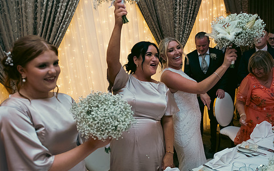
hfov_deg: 66.4
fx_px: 209
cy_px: 96
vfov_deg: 44.5
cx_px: 147
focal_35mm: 28
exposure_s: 1/160
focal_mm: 24
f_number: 3.5
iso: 800
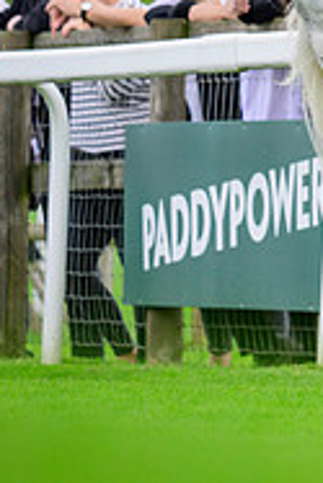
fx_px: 8758
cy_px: 30
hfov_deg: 2.1
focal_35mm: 652
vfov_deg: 3.2
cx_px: 739
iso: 800
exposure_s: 1/1250
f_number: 6.3
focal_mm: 210
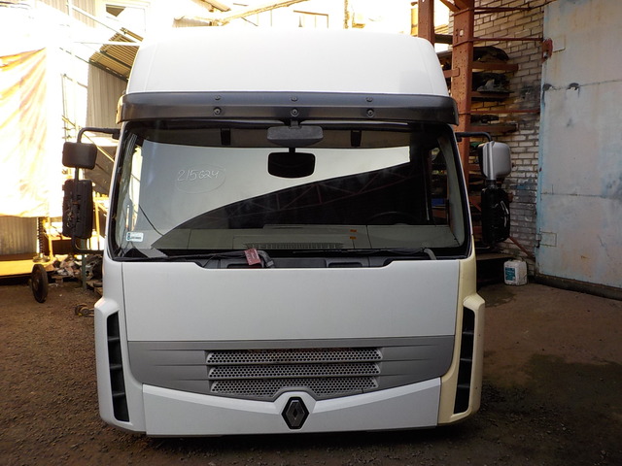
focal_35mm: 30
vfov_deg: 46.8
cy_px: 233
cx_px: 311
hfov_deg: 60.0
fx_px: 539
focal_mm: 4.1
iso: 125
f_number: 3.3
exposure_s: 1/200
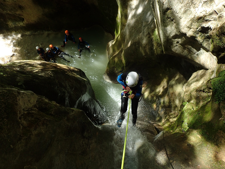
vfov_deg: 54.9
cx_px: 112
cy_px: 84
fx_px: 162
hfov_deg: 69.4
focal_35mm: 25
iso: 100
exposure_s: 1/200
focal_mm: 4.5
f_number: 2.8
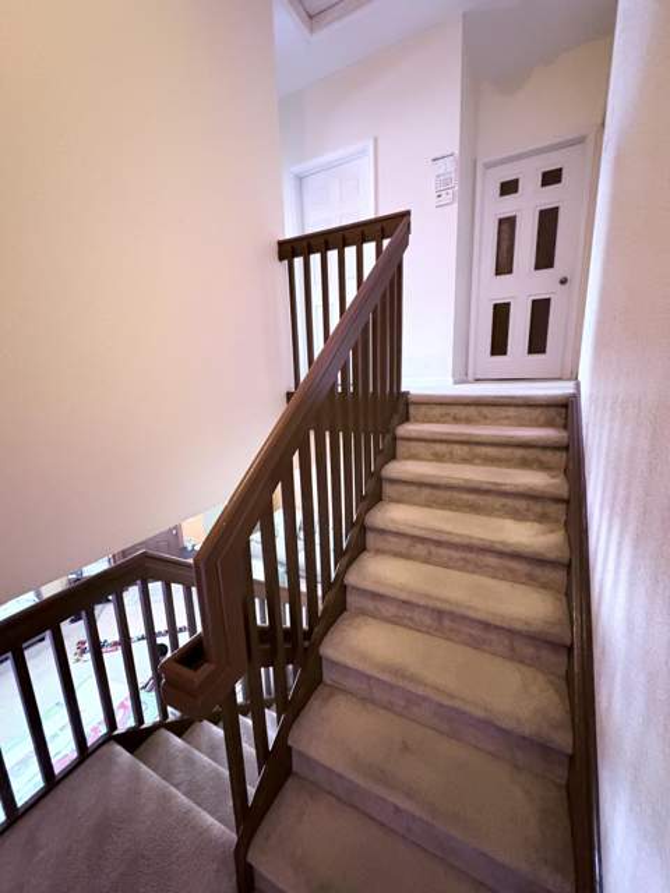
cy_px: 446
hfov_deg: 85.7
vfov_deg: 102.1
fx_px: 361
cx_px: 335
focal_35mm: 14
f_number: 2.2
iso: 800
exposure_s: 1/30
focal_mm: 2.22
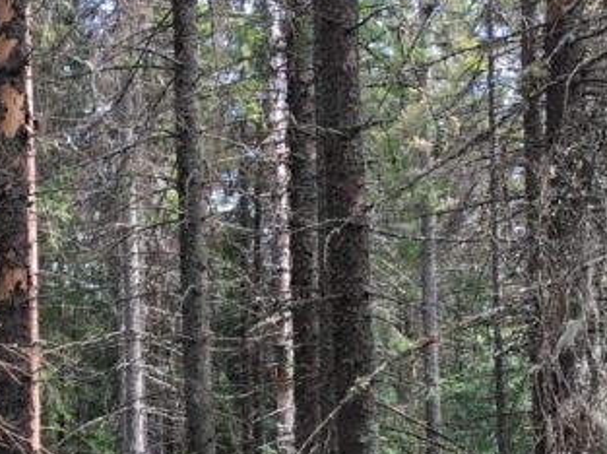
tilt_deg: +3.5
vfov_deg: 15.5
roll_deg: +0.2
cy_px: 295
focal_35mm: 95
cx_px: 66
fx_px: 1664
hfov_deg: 20.3
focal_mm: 4.15
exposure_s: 1/108
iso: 25
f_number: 2.2
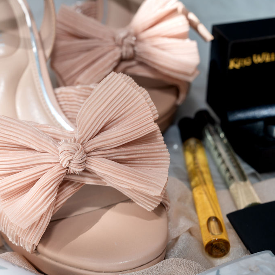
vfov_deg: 19.3
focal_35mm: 90
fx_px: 809
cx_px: 100
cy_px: 137
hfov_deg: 19.3
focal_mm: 70
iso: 320
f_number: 8
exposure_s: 1/125
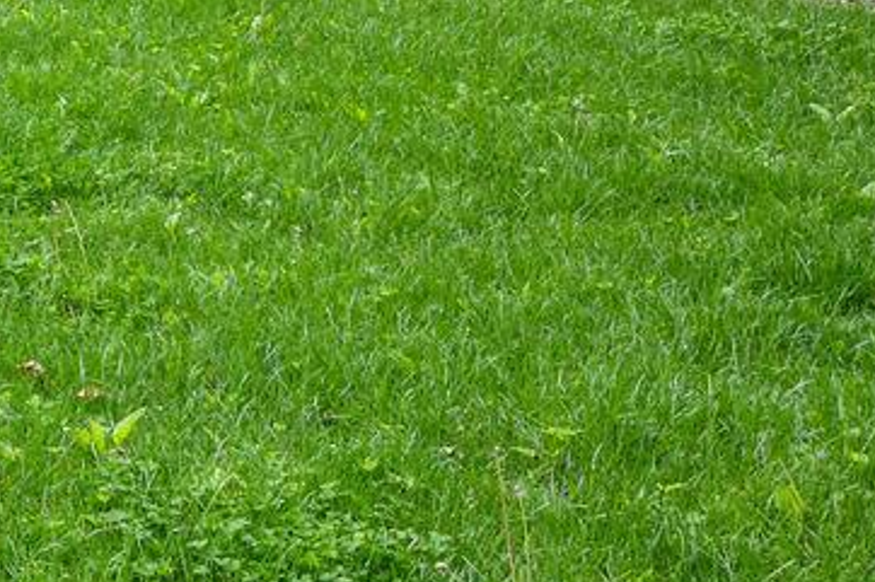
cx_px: -1109
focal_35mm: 86
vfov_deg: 14.5
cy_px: -353
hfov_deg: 15.6
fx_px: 2089
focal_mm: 18
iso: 250
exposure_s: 1/100
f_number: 8
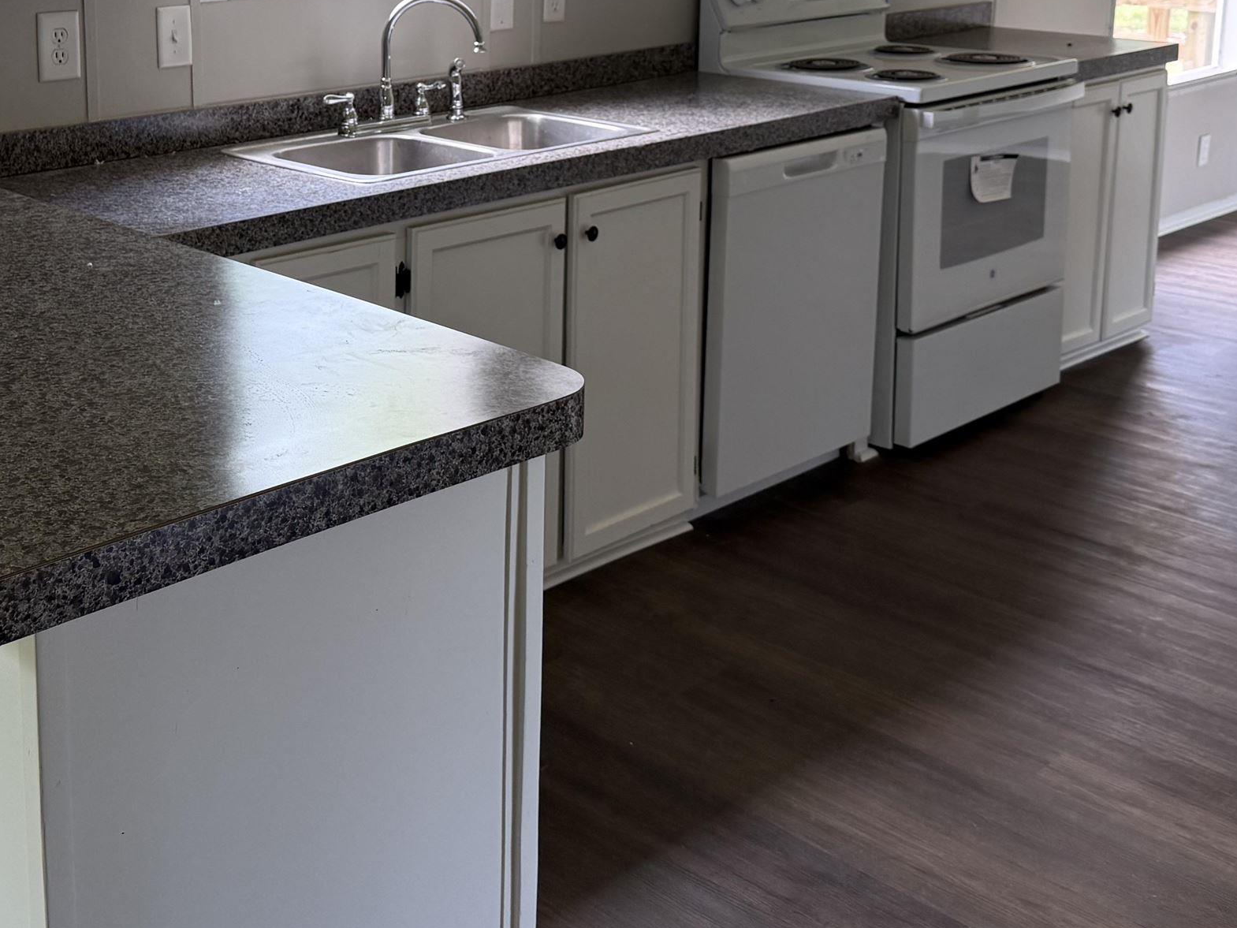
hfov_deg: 40.1
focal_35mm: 47
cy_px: 129
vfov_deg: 29.8
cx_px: 441
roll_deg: -0.3
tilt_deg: -10.9
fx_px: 1680
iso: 160
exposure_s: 1/130
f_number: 1.78
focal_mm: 6.76
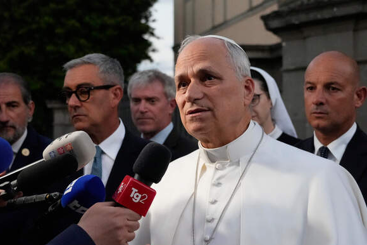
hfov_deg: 33.4
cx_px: 180
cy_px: 145
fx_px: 611
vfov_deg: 22.6
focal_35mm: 60
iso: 6400
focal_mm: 34
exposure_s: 1/1250
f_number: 4
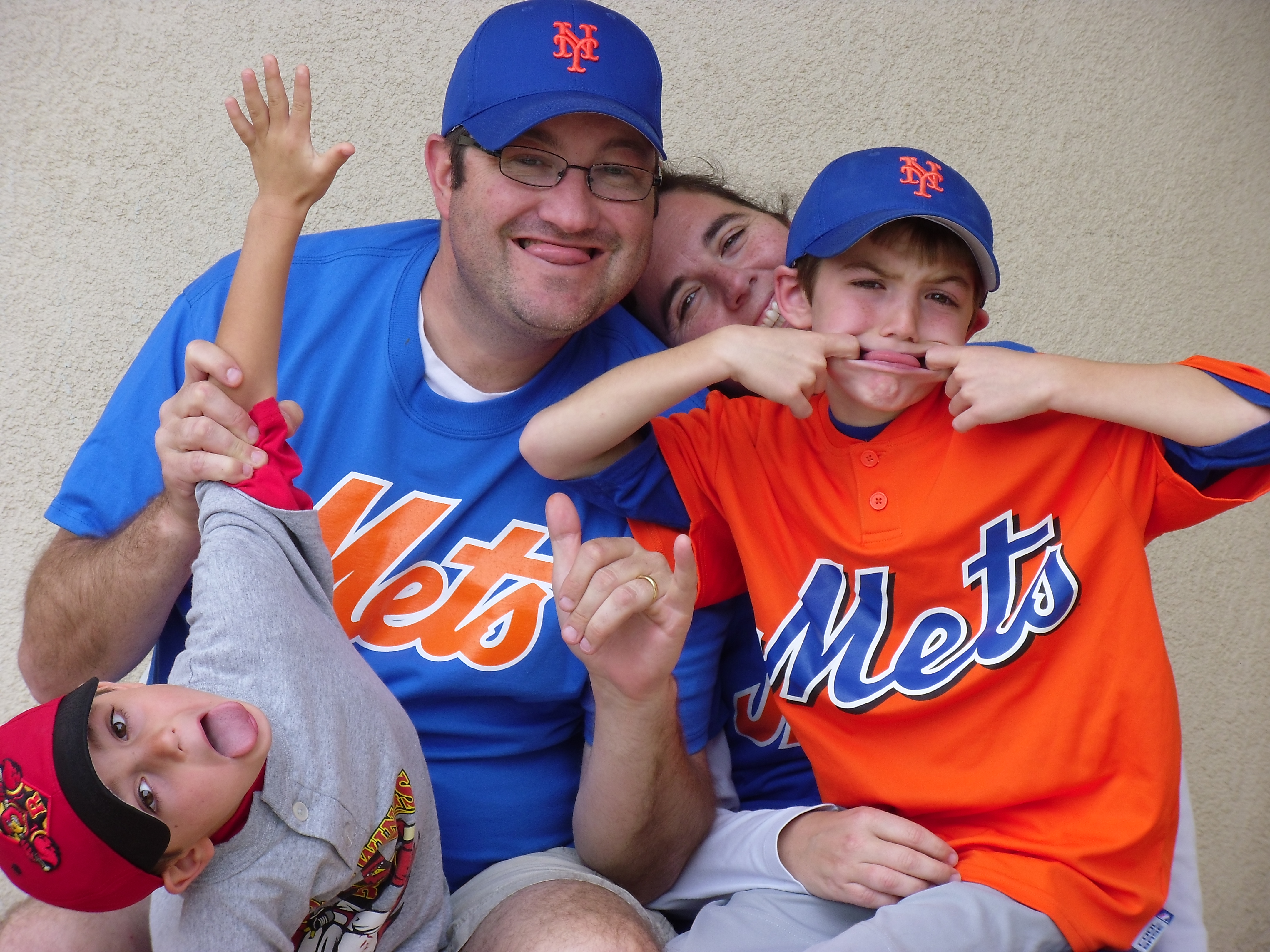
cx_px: 635
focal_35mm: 121
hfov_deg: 16.3
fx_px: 4439
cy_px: 476
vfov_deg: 12.2
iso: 80
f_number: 4.9
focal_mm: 21.83
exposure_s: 1/139
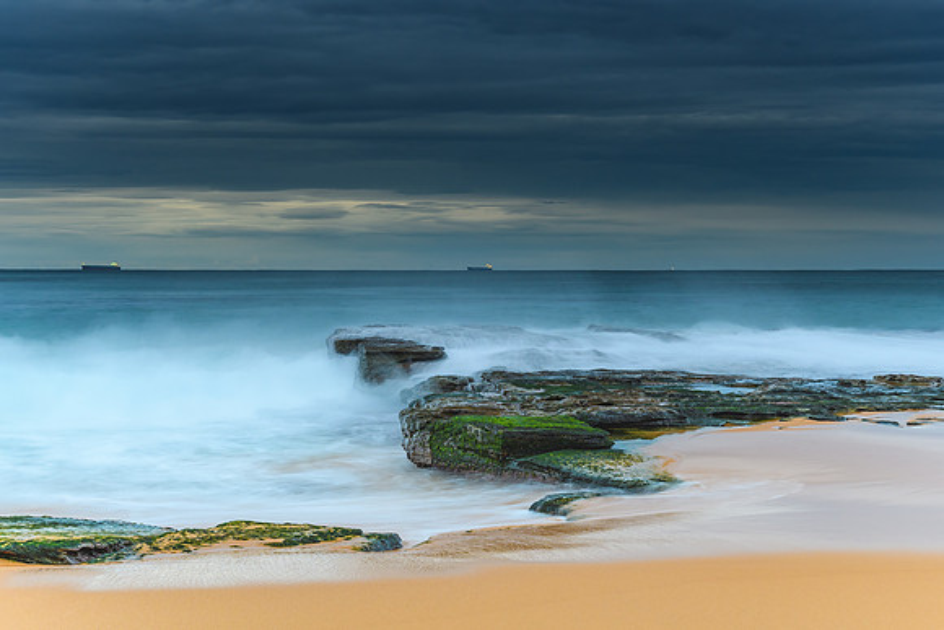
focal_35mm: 59
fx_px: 1550
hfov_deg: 33.9
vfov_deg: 23.0
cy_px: 283
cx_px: 513
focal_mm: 35
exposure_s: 2.5
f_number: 5
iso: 200
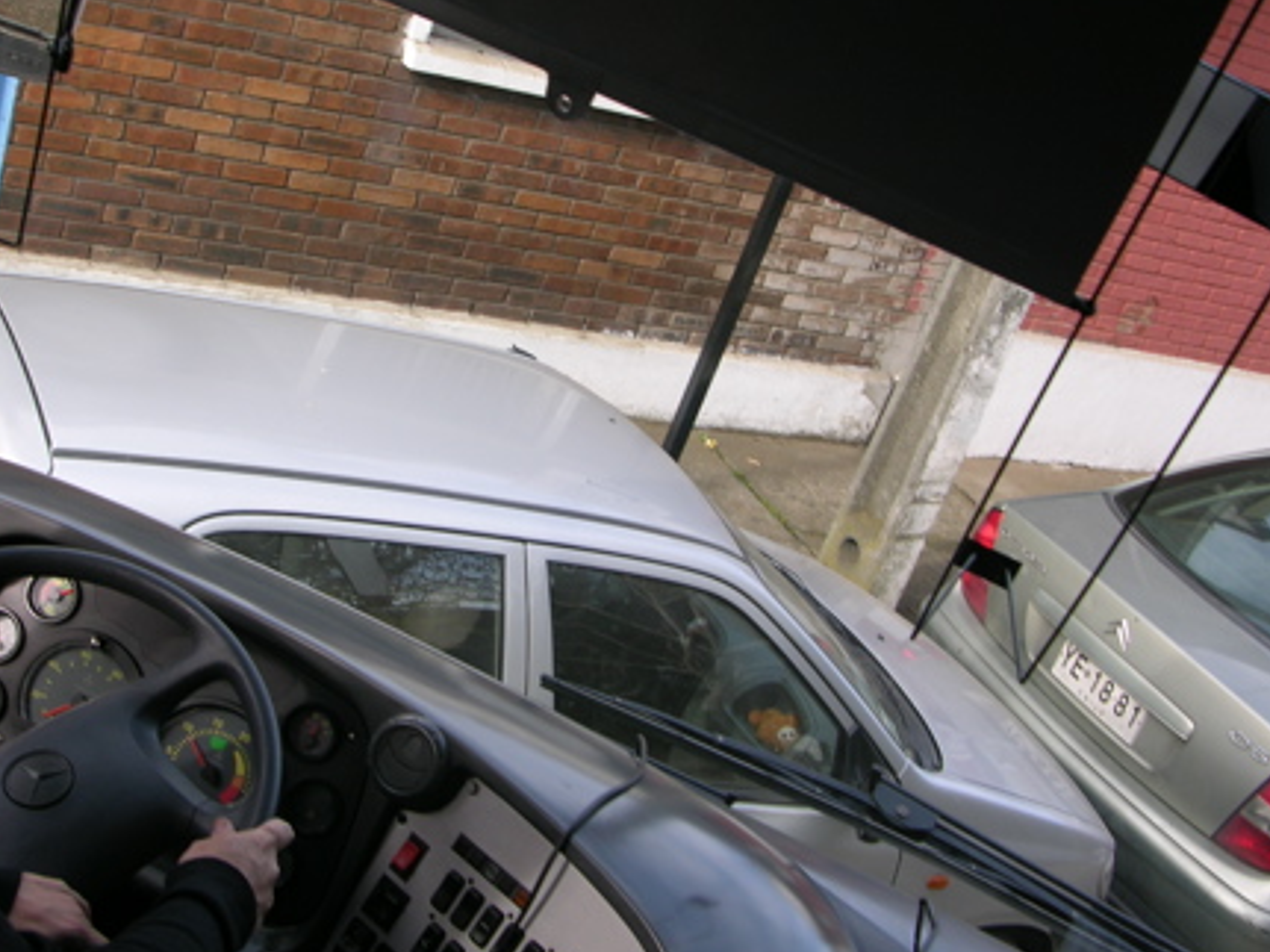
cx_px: 486
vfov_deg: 28.0
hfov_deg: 36.6
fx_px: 1907
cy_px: 377
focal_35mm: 52
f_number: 4
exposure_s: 1/81.2
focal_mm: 8.9
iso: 50
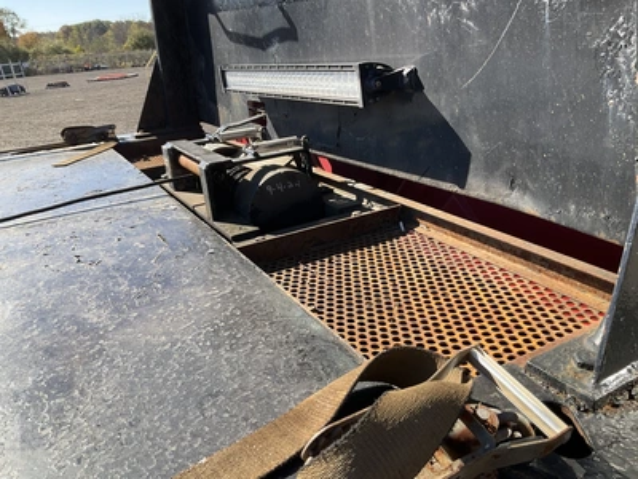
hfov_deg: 61.7
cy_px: 240
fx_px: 534
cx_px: 319
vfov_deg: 48.2
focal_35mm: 29
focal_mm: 3
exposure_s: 1/749
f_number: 1.8
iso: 25
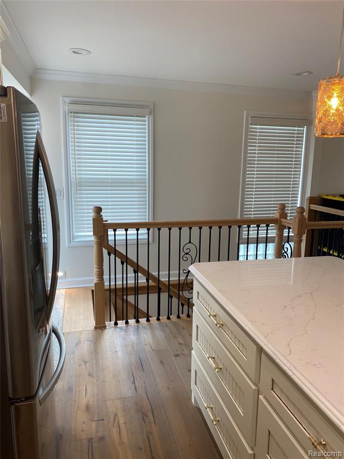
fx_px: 345
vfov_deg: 67.3
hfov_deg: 53.1
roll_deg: +0.8
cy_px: 230
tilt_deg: -10.9
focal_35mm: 26
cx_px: 172
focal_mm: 4.25
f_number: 1.8
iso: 50
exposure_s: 1/120
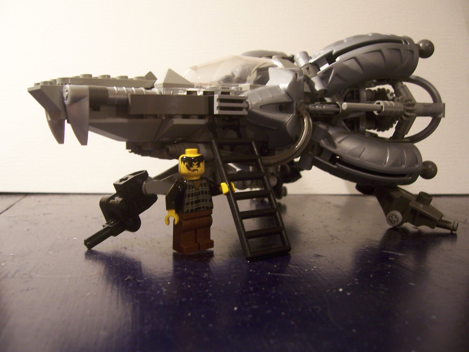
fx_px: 488
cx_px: 234
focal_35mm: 36
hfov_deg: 51.4
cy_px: 176
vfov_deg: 39.7
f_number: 3
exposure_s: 1/8
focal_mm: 6
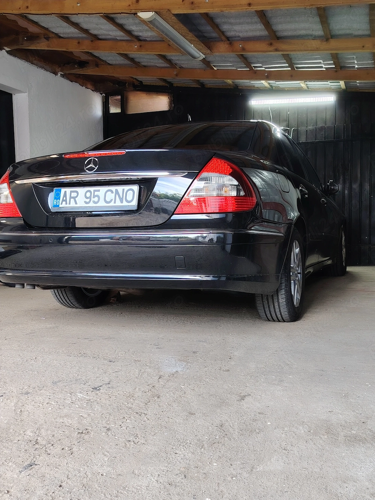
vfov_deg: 51.4
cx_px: 188
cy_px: 250
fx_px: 520
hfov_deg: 39.6
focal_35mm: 36
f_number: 1.75
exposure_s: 1/33.3
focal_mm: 5.25
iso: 163
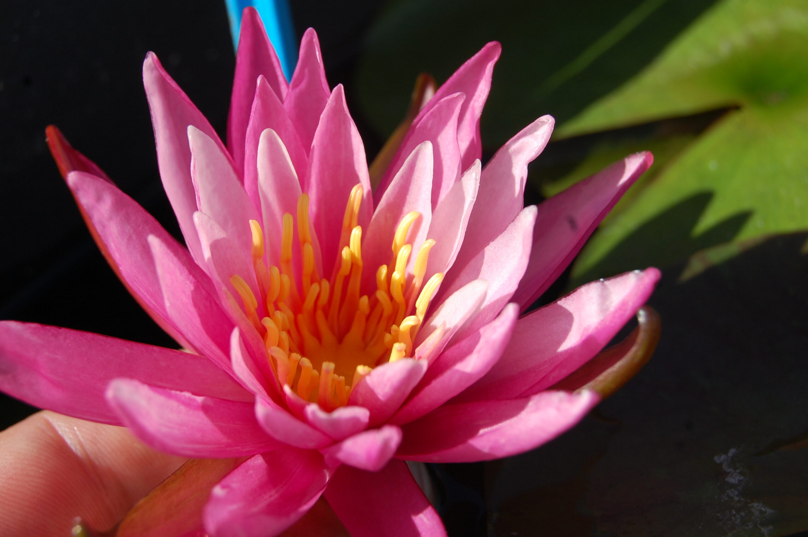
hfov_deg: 27.0
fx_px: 1682
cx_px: 404
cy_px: 268
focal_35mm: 75
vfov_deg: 18.1
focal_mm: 50
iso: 200
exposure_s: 1/400
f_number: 10
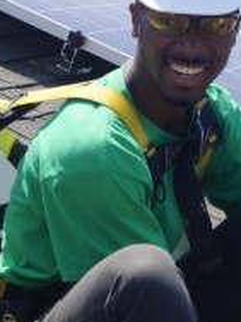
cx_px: 209
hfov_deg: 12.9
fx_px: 1059
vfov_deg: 17.2
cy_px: 97
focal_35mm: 114
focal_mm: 35
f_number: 10
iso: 100
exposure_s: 1/125
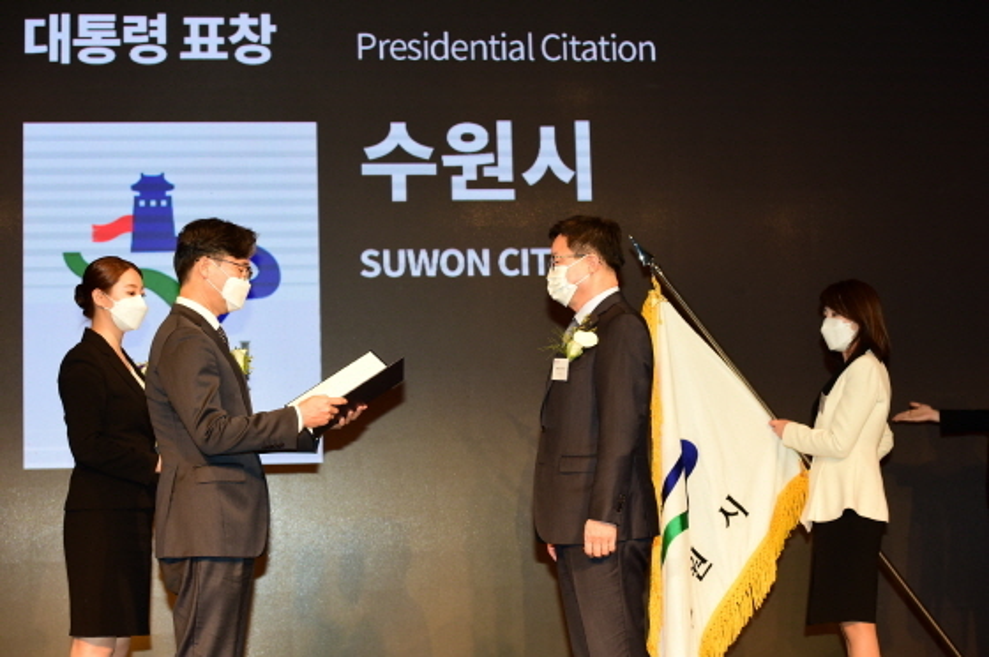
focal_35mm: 70
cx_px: 494
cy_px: 328
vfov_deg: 19.4
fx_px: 1921
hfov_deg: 28.9
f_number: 6.3
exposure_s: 1/250
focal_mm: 70
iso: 2000
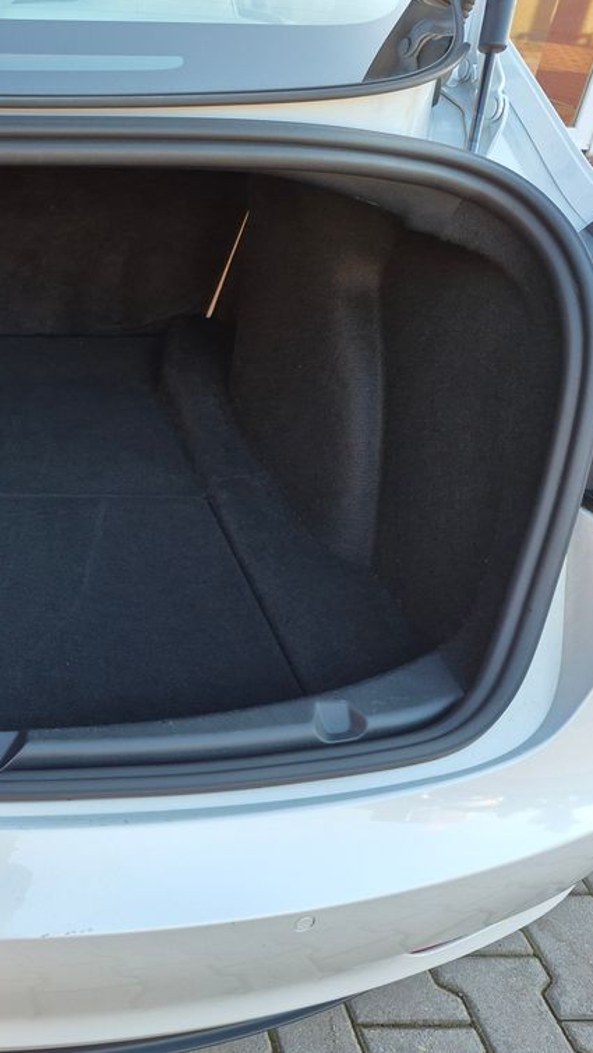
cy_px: 531
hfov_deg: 30.5
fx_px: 950
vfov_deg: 58.0
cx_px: -78
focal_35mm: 34
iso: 80
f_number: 1.8
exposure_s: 1/180
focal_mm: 5.4
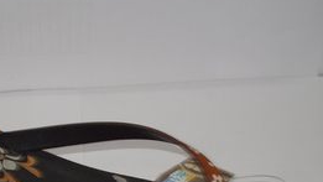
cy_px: 195
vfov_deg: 12.9
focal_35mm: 92
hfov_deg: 22.8
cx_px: 59
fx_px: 788
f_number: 4.2
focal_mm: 7.9
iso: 200
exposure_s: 1/30
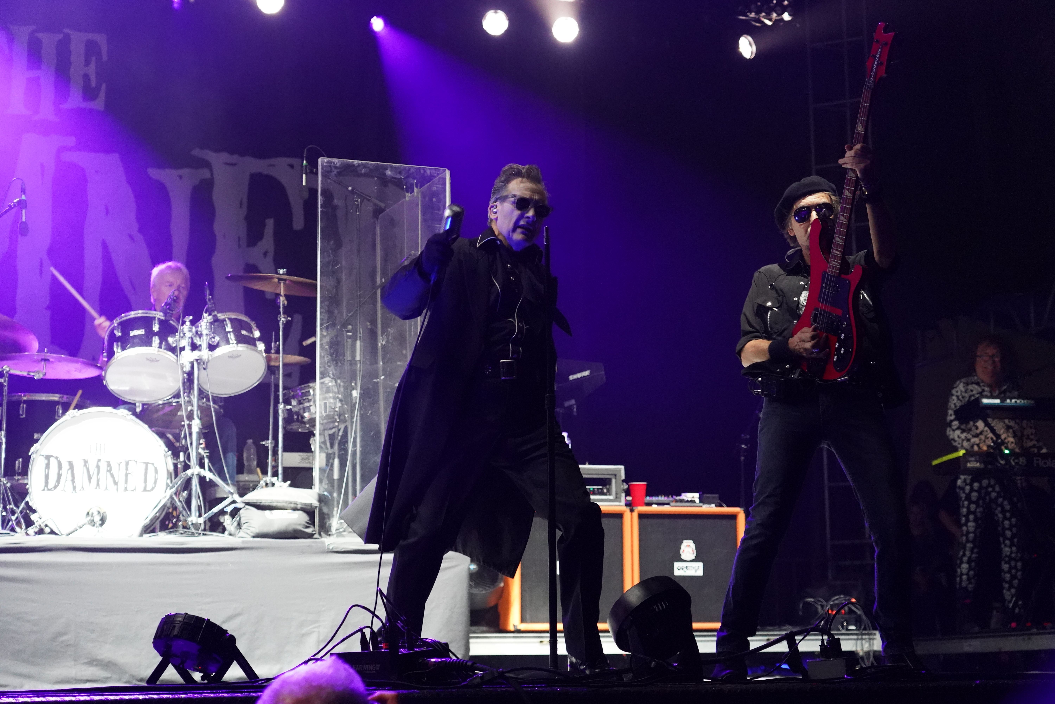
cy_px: 352
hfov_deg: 31.9
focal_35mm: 63
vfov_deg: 21.6
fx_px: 1846
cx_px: 528
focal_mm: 63
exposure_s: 1/160
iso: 8000
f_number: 4
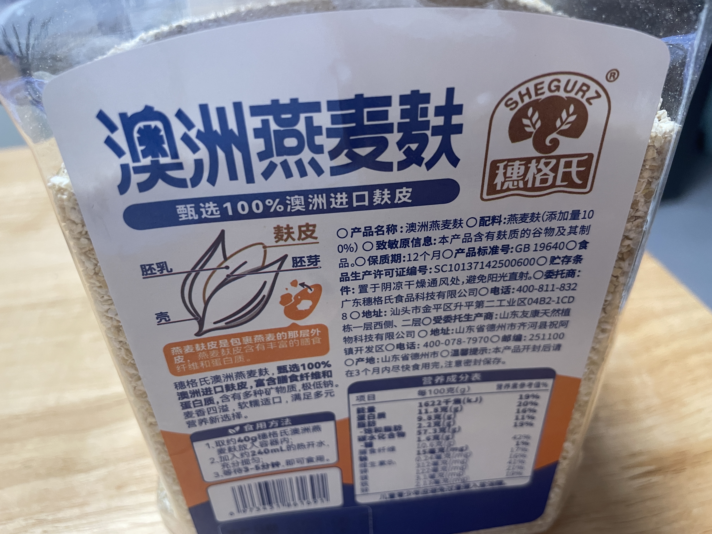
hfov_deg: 67.3
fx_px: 535
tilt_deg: -35.8
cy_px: 267
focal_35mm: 26
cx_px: 356
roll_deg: +2.5
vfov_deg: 53.1
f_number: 1.6
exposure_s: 1/60
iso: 125
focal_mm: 4.2
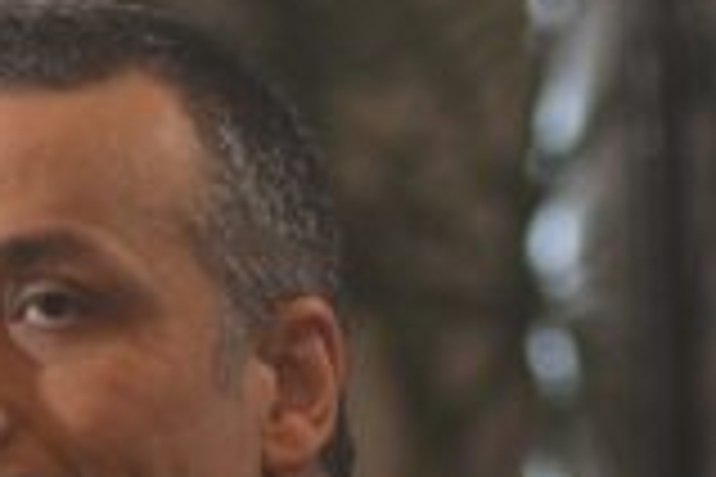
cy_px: 472
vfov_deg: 2.5
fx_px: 10799
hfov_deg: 3.8
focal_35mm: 543
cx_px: 45
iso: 2000
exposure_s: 1/400
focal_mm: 120
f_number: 2.8
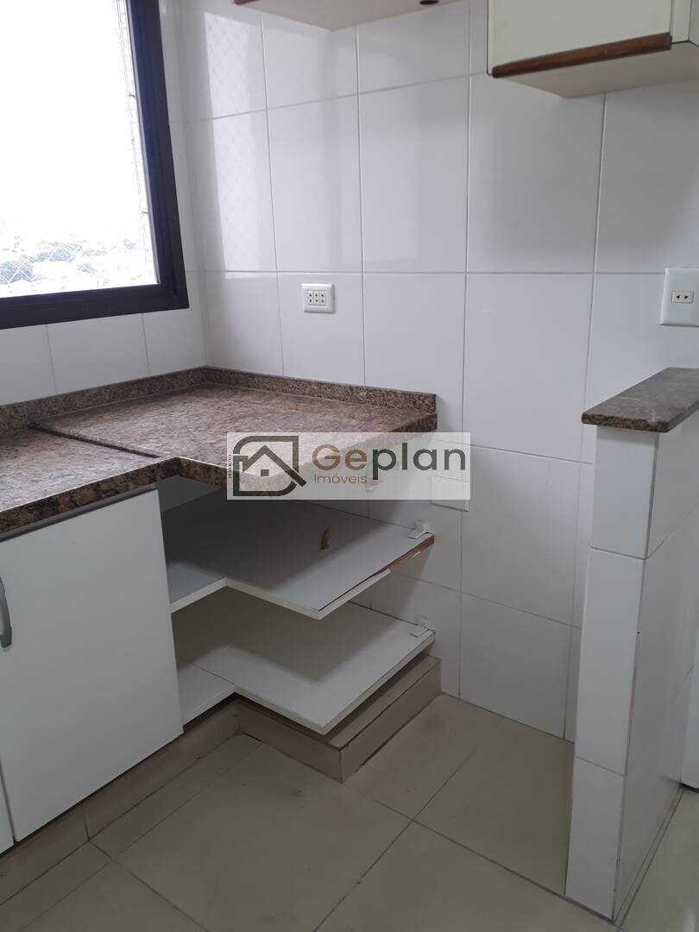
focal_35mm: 27
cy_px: 466
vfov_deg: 65.3
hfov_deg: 51.4
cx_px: 350
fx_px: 727
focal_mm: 3.6
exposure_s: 1/30
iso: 64
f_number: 1.9
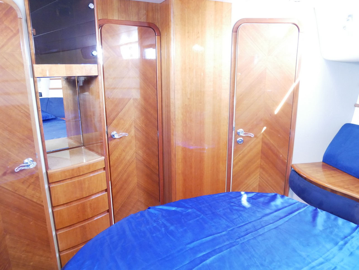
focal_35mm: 24
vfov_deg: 56.9
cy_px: 135
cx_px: 180
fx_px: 249
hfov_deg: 71.6
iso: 3200
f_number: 3.5
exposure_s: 1/15
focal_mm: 12
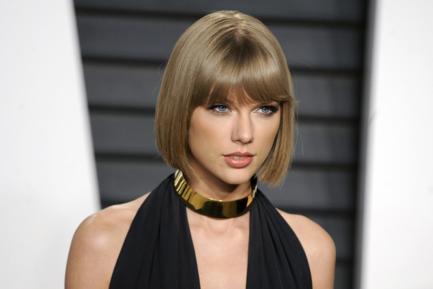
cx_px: 216
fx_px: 2405
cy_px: 144
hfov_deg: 10.3
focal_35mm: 200
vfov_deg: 6.9
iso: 1600
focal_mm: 200
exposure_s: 1/320
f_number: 5.6
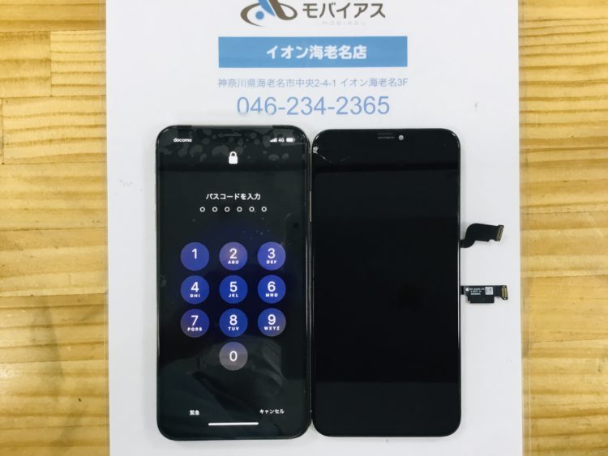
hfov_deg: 58.3
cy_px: 228
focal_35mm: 31
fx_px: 545
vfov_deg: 45.5
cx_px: 304
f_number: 2.4
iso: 25
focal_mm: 3.3
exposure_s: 1/30
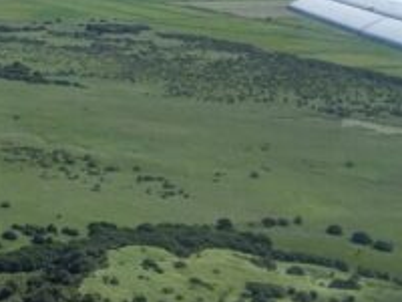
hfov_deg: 15.8
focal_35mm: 82
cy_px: -2
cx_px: -494
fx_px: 952
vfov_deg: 17.6
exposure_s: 1/952
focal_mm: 2.22
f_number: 2.2
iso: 36
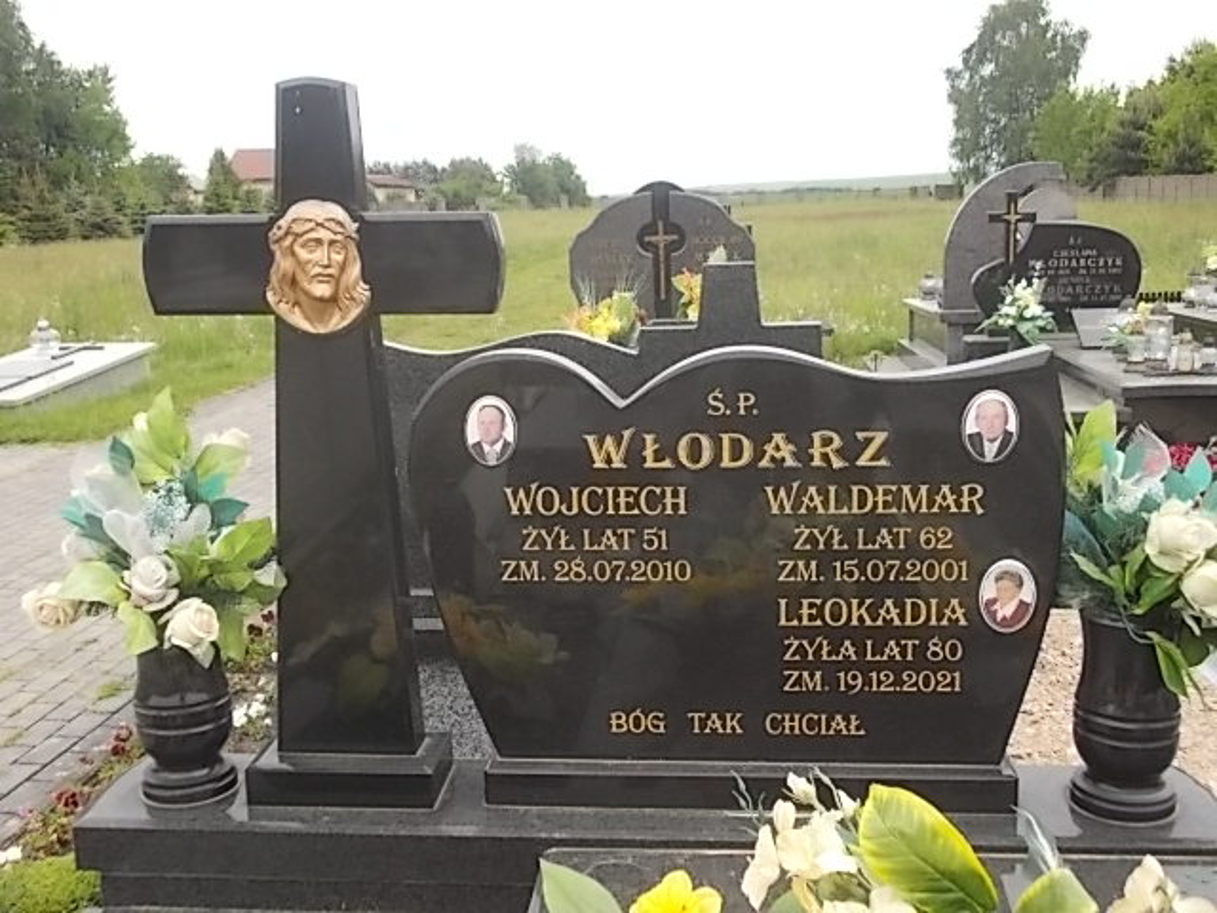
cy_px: 456
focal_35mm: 38
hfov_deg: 49.0
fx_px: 1336
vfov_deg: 37.7
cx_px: 608
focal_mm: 5.3
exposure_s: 1/250
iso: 80
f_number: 3.1
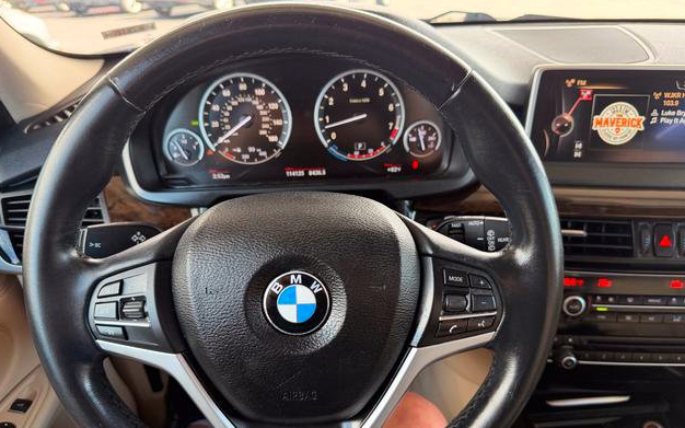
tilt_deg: -31.9
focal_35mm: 26
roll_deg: +2.0
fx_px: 485
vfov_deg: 47.4
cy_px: 252
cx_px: 337
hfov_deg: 70.4
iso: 200
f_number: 1.78
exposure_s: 1/166
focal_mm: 6.76
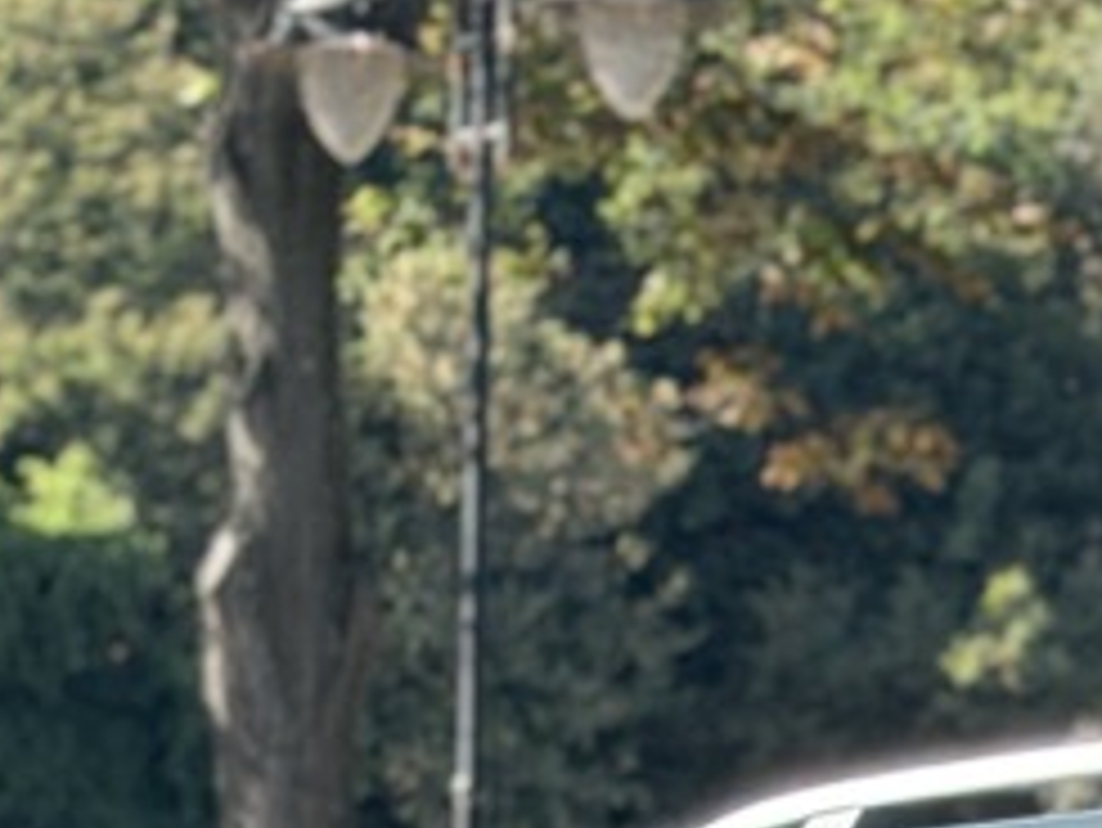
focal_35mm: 251
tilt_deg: +0.8
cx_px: 1444
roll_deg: -0.3
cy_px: 1494
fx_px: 7994
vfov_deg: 5.8
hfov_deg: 7.8
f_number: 1.78
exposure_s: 1/2667
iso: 100
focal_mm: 6.76
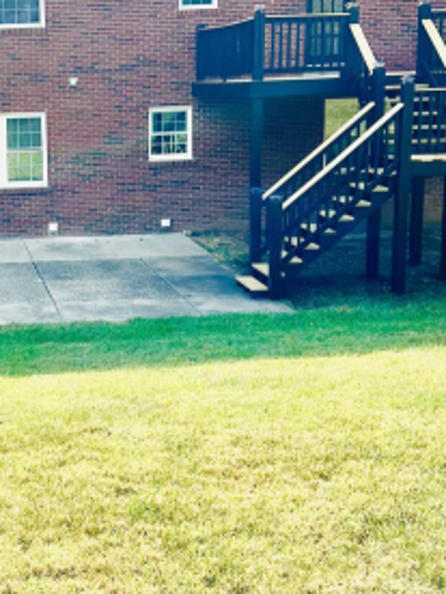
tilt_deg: -9.4
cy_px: 257
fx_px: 996
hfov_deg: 24.2
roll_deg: +2.1
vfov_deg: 33.2
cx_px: 11
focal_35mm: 58
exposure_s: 1/5263
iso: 80
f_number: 1.78
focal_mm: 6.86
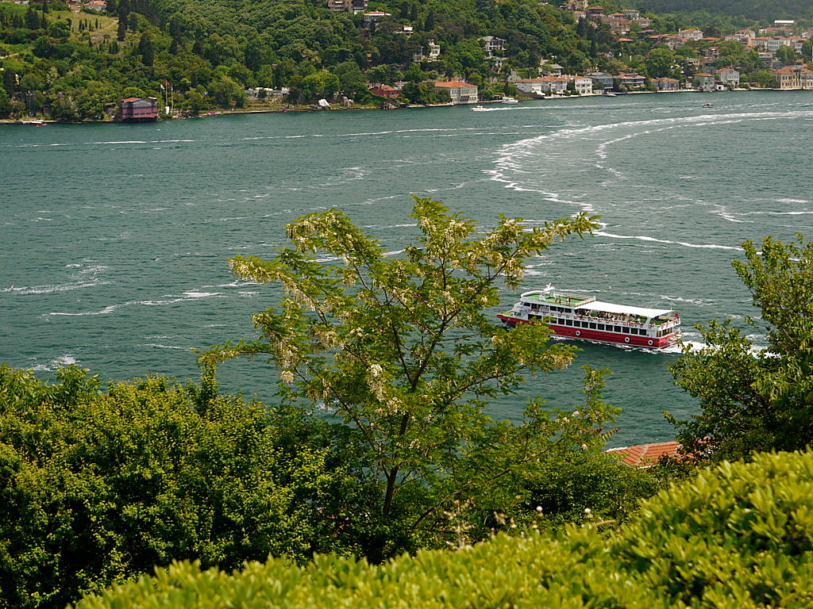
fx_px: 1785
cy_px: 304
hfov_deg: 25.7
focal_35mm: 76
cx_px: 406
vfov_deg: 19.4
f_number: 6.3
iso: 100
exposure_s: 1/160
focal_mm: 38
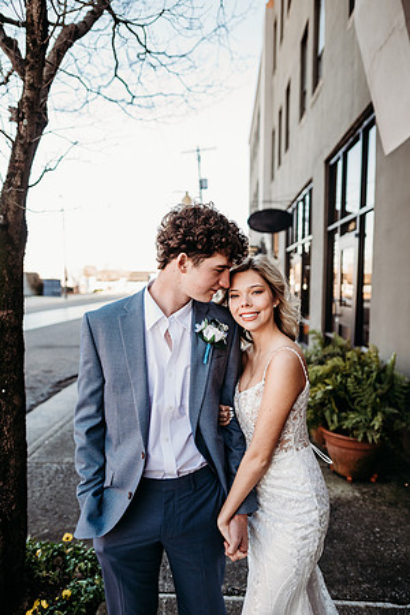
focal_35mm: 24
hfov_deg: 53.1
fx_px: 410
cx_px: 205
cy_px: 308
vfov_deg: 73.7
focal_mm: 24
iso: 160
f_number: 2
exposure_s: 1/320
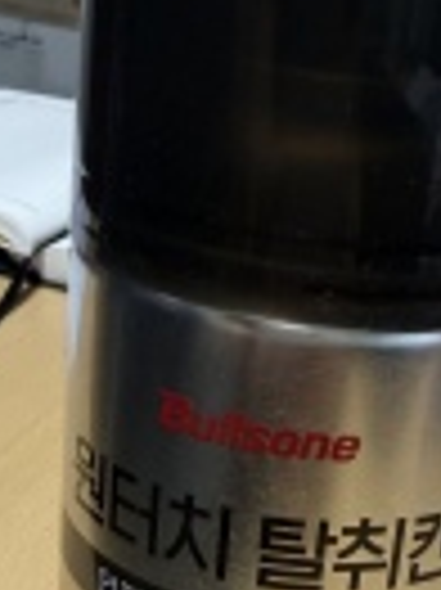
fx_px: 1123
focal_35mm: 66
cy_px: 468
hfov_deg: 21.9
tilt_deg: -19.7
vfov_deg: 28.8
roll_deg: -7.3
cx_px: 364
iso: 160
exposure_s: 1/60
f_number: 2.2
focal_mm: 2.22
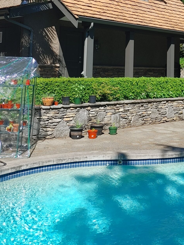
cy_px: 44
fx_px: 376
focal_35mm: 53
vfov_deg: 34.9
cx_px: 133
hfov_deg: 27.2
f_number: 1.8
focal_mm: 4.81
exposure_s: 1/1190
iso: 50
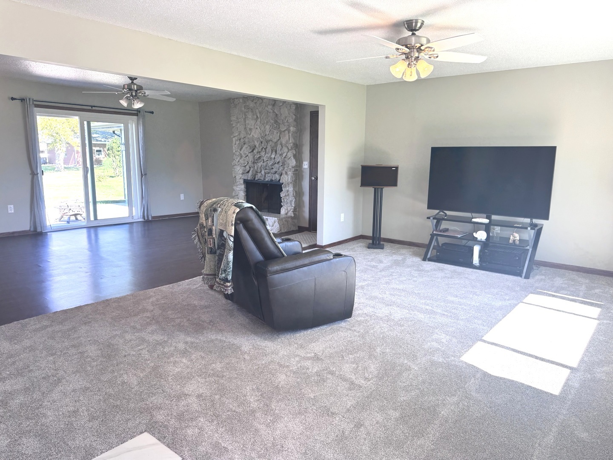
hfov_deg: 71.6
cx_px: 306
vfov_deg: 56.8
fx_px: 425
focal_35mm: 24
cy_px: 230
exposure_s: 1/120
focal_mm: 6.76
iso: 80
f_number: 1.78
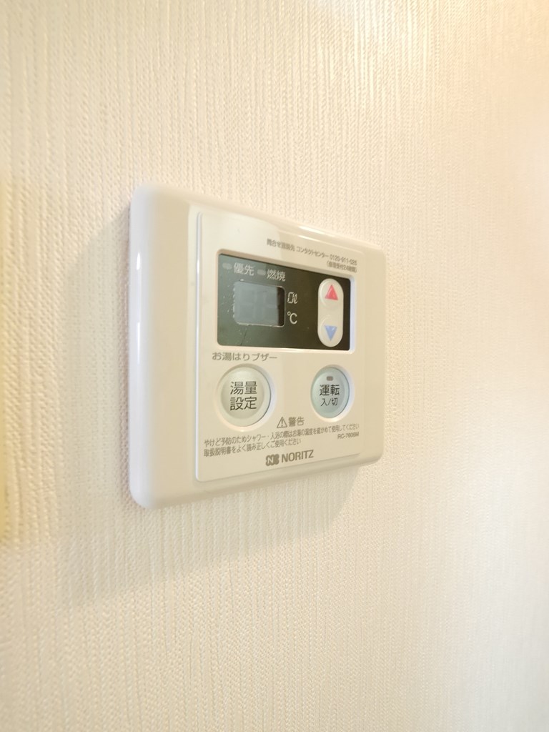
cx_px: 274
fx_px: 296
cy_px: 366
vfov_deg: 102.1
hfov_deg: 85.7
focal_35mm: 14
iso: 3200
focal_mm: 7
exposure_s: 1/20
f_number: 4
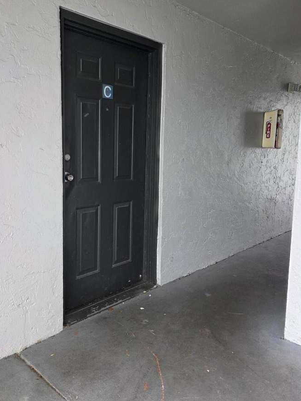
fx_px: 325
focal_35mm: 28
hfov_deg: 49.7
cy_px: 184
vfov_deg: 63.3
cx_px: 137
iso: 100
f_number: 1.7
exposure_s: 1/180
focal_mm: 6.3
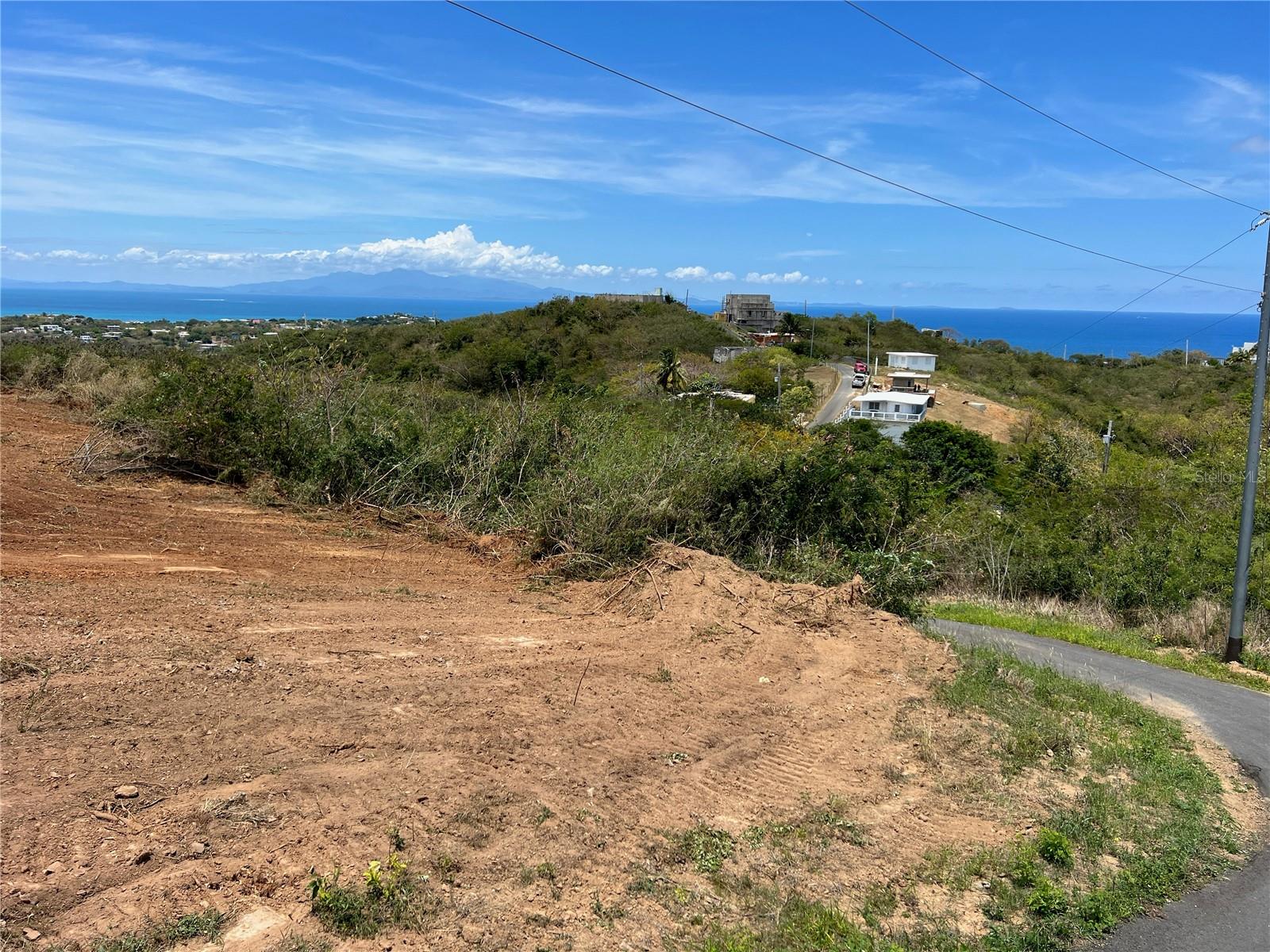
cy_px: 476
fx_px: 954
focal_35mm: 26
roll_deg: -0.7
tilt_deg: -10.0
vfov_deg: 53.1
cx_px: 635
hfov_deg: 67.3
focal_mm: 5.7
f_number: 1.5
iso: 50
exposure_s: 1/4444
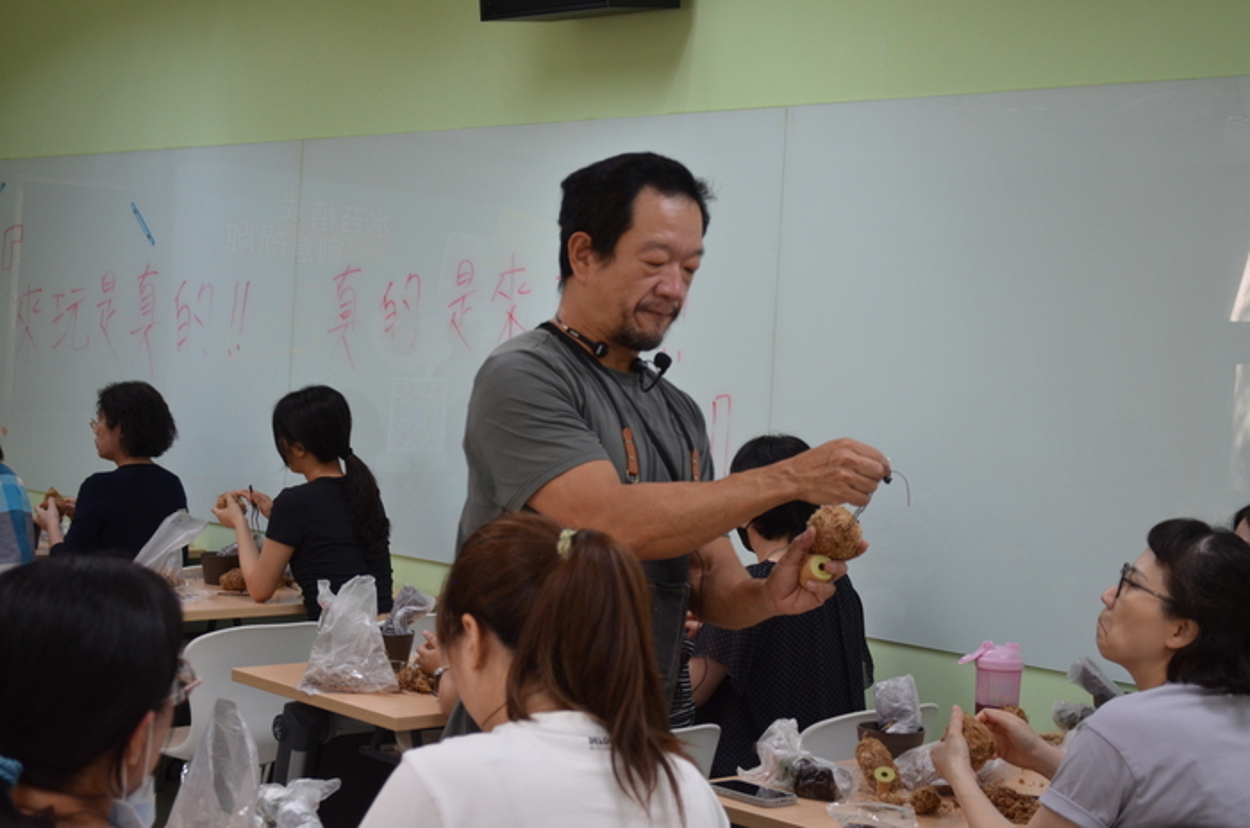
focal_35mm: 60
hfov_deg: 33.5
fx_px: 2080
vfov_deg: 22.5
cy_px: 414
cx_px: 625
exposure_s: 1/160
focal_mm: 40
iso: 900
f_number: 5.3
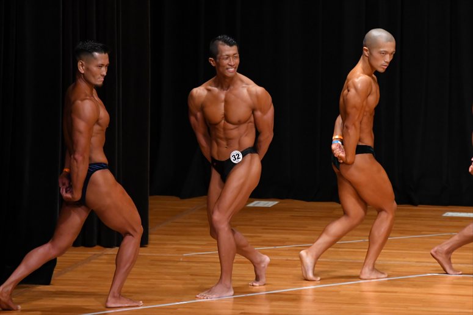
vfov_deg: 4.8
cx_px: 236
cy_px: 158
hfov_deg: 7.2
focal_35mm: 285
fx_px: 3743
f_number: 5.6
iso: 4000
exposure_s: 1/400
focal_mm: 190
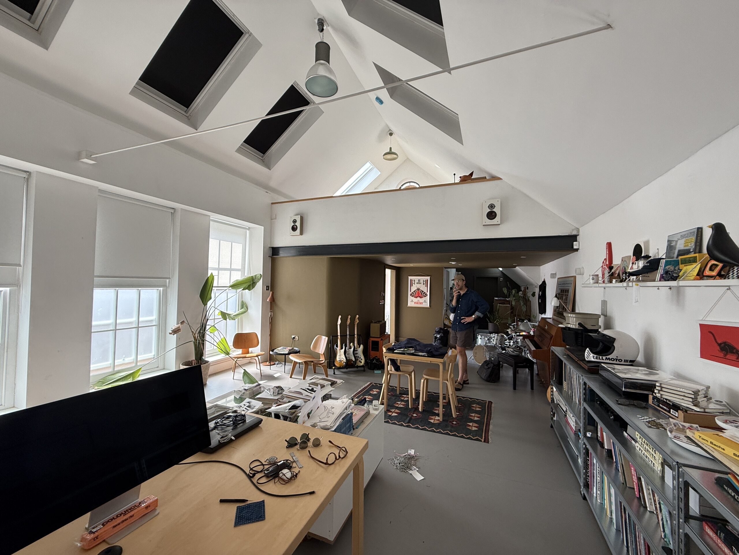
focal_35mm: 14
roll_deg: -1.5
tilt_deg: +0.8
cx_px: 370
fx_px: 299
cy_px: 278
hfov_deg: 102.1
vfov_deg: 85.7
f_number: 2.2
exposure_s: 1/99
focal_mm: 2.22
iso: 64
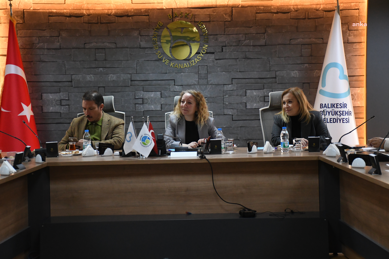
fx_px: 843
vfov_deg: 17.5
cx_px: 194
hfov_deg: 26.0
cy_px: 130
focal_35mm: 78
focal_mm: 52
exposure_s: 1/125
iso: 4000
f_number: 5
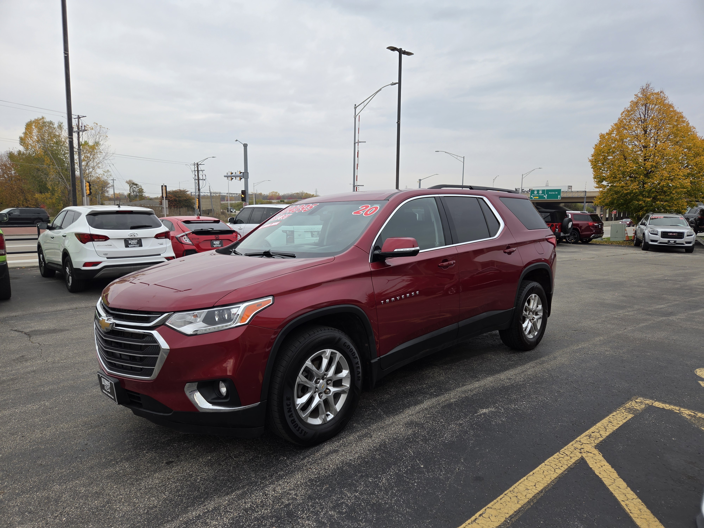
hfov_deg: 73.9
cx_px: 352
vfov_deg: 58.9
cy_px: 264
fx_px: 468
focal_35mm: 23
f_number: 1.8
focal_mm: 5.4
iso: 50
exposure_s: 1/180
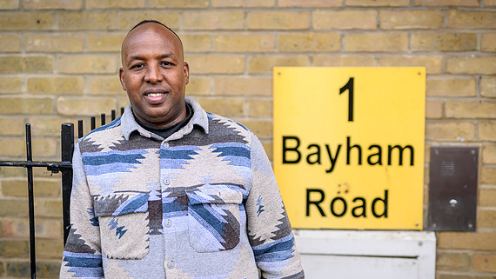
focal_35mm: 60
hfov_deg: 34.9
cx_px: 244
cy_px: 150
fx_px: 789
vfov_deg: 20.1
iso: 360
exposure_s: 1/1250
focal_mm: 50
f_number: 1.6
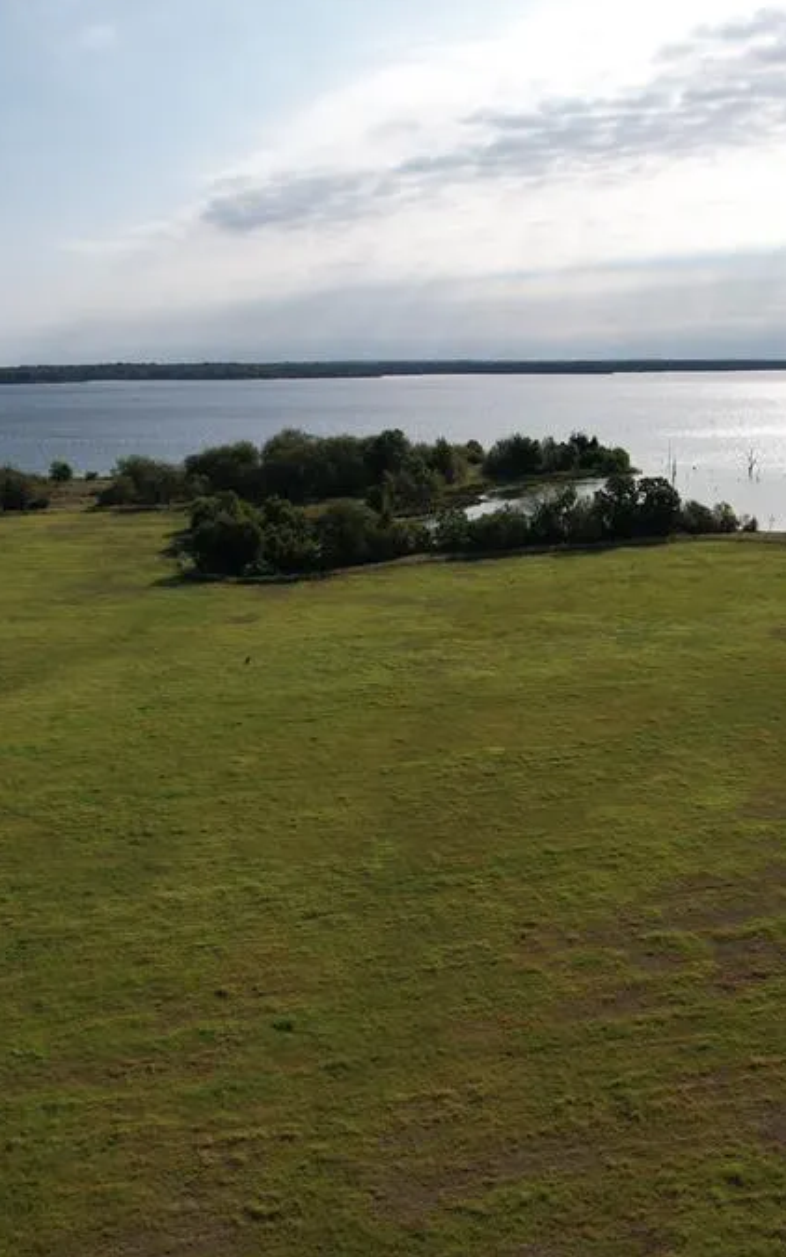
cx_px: 453
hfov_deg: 37.2
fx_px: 1165
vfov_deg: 56.7
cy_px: 628
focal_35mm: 34
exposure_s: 1/4000
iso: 110
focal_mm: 8.38
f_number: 2.8
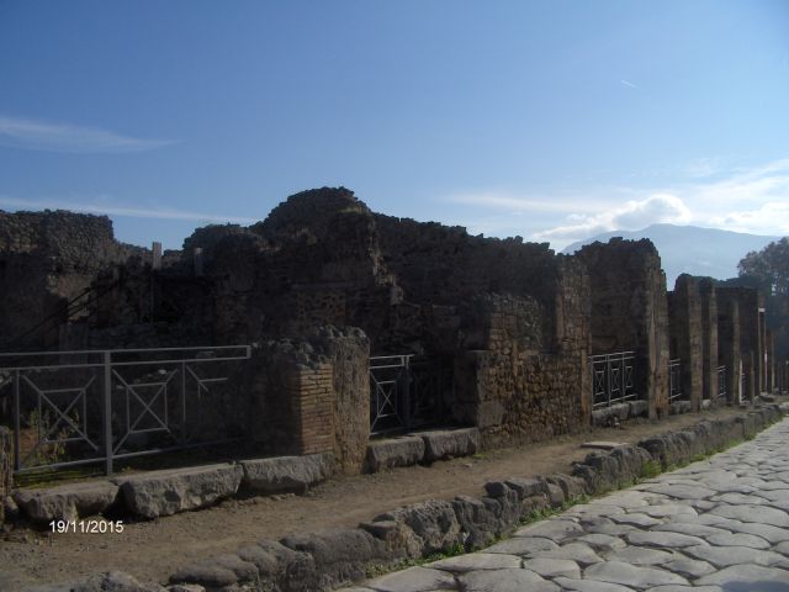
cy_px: 296
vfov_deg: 40.7
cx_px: 394
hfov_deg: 52.6
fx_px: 798
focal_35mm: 35
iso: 100
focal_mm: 5.8
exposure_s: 1/877
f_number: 4.3
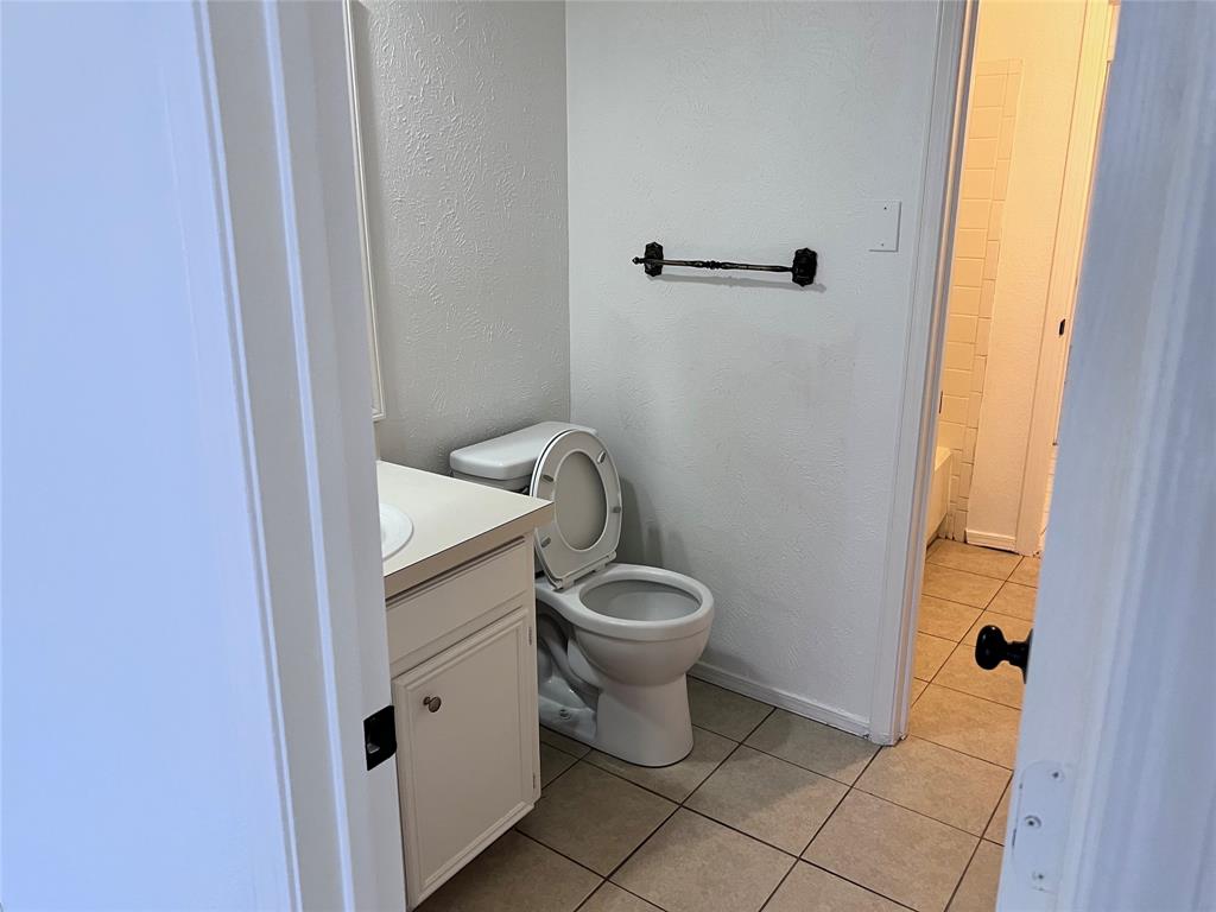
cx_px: 608
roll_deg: -0.2
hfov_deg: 67.3
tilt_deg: -16.4
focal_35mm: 26
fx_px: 913
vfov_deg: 53.1
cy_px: 456
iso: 160
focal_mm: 5.7
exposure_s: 1/60
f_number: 1.5
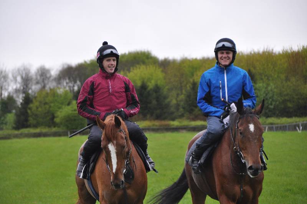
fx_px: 1724
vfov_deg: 6.8
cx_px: 154
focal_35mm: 202
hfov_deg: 10.2
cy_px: 102
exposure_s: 1/250
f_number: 5.6
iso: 400
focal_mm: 135
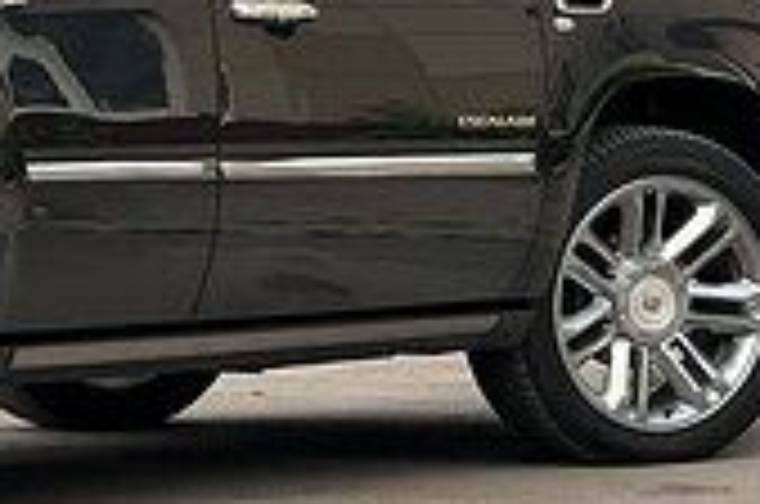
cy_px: 76
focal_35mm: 260
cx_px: -153
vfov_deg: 5.3
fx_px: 5478
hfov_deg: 7.9
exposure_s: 1/99
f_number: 2.8
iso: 125
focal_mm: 9
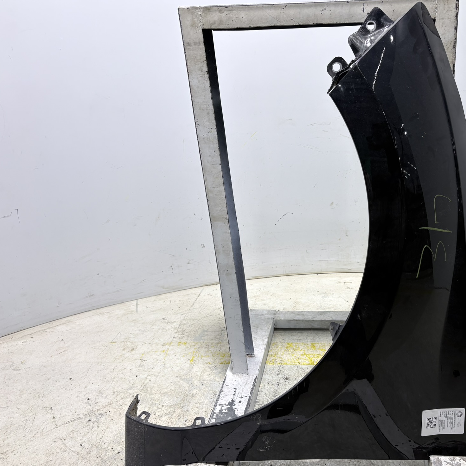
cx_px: 310
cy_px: 237
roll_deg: +3.8
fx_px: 487
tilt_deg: -21.0
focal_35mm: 32
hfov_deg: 50.2
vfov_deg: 51.1
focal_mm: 5.96
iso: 50
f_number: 1.6
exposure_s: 1/120
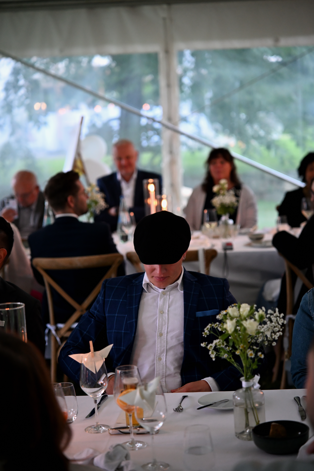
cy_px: 236
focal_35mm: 75
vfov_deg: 27.0
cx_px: 157
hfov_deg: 18.2
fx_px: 981
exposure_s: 1/200
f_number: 2.8
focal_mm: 75
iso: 4500
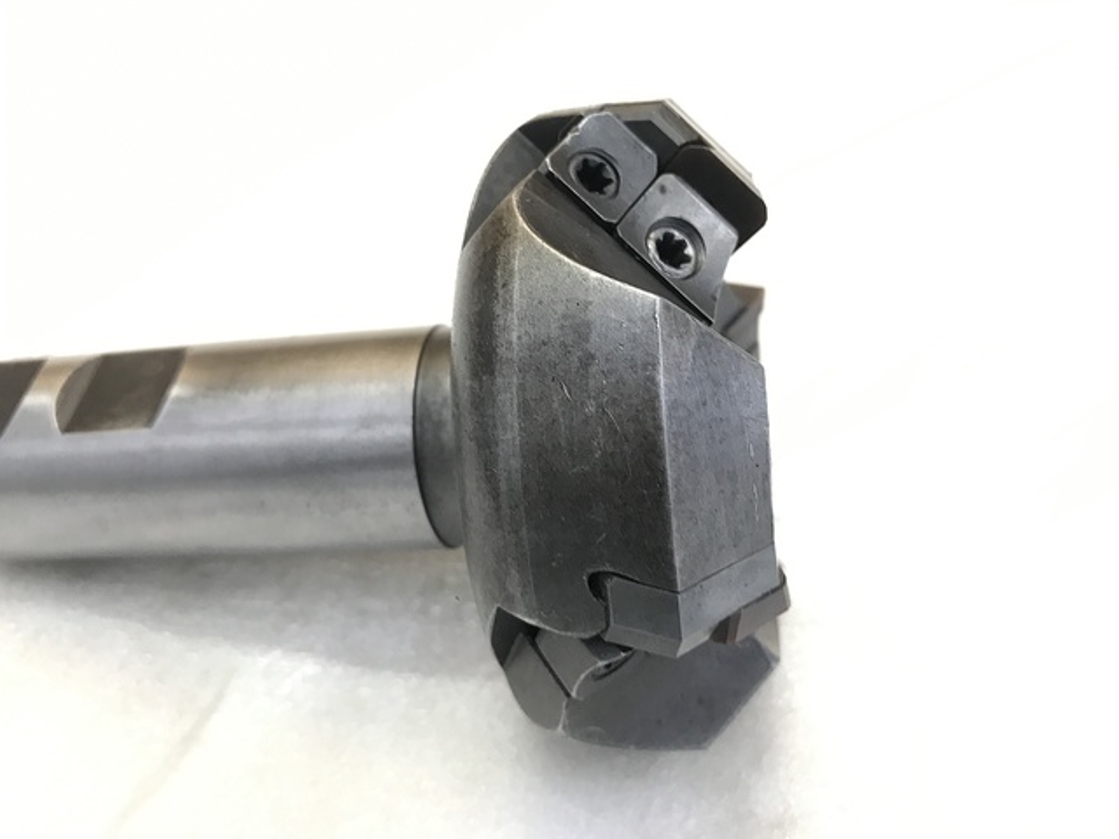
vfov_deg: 49.7
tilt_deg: -50.6
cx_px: 560
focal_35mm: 28
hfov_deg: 63.4
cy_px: 420
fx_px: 905
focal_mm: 3.99
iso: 40
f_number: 1.8
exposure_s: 1/17
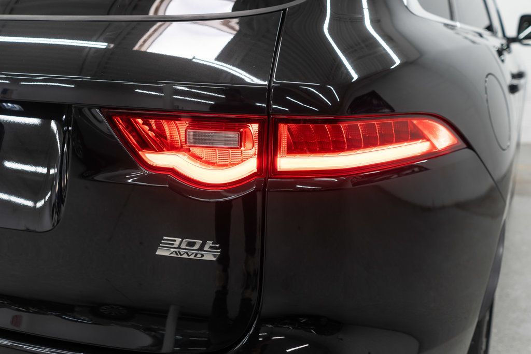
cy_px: 177
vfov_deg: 31.9
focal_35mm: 42
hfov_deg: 46.4
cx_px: 266
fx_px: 620
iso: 200
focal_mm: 28
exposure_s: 1/40
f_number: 3.2
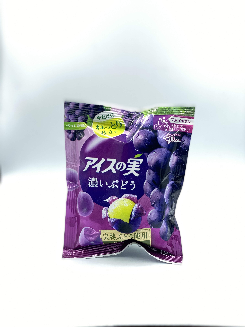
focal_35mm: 52
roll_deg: +3.5
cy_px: 164
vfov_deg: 36.8
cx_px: 122
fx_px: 491
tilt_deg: -14.0
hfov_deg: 28.0
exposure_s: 1/100
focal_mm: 6
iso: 25
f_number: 2
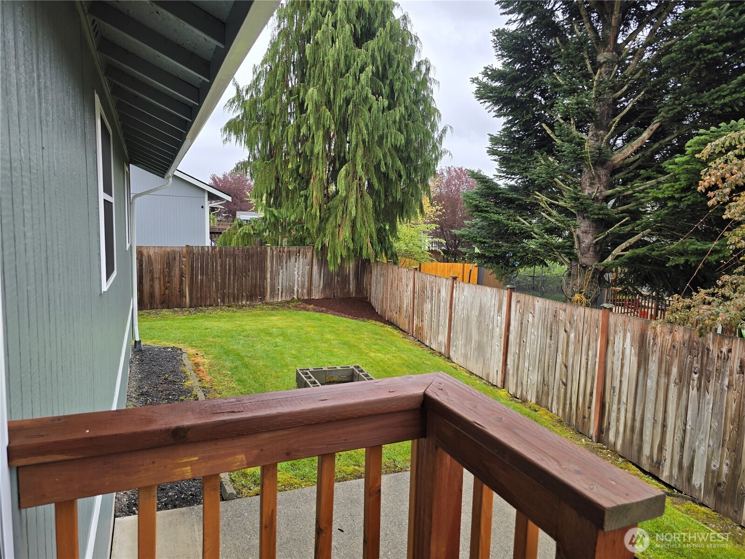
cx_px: 372
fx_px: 495
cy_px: 280
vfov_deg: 58.9
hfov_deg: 73.9
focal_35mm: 23
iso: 32
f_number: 1.7
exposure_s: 1/180
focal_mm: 6.3
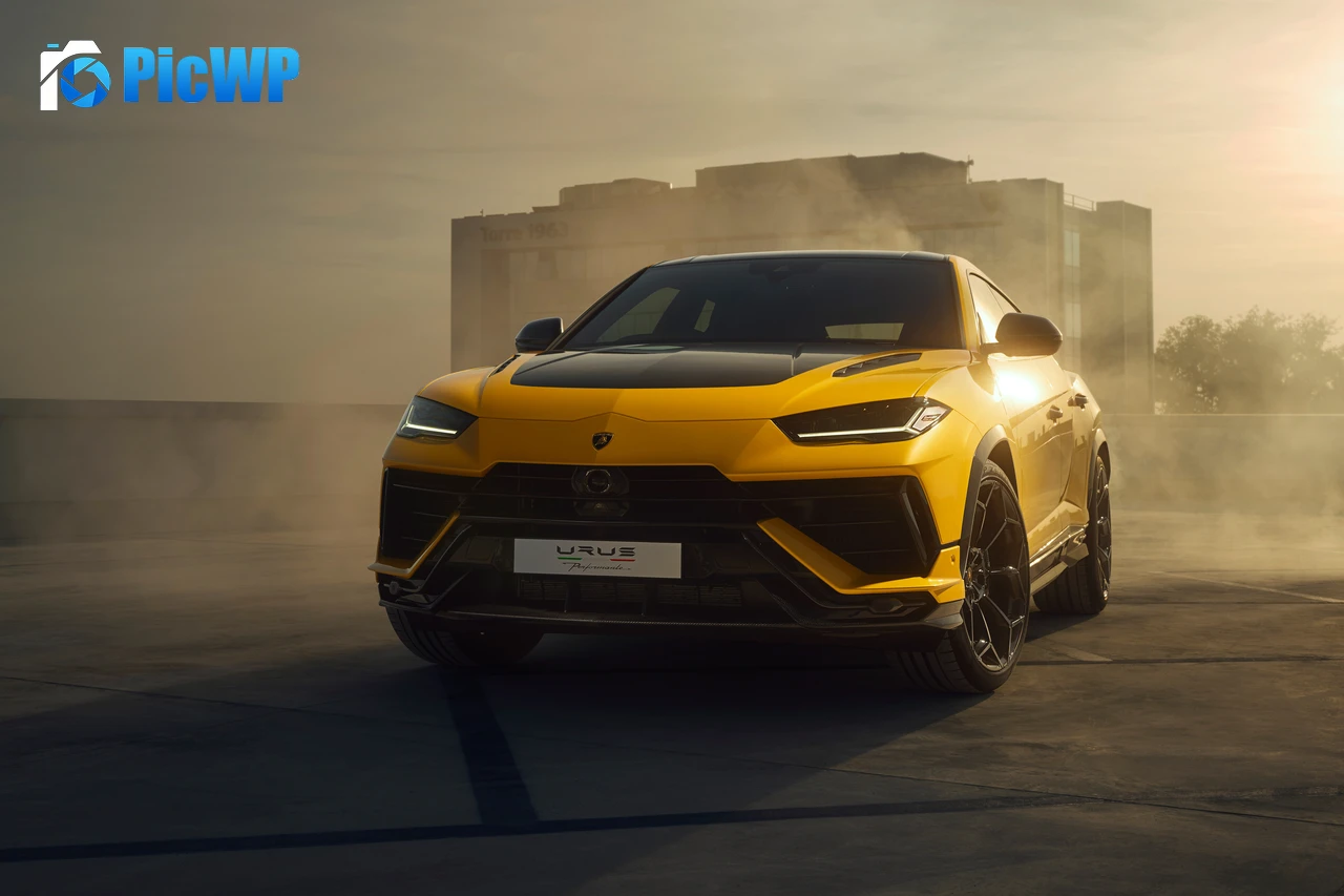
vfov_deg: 27.0
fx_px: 1866
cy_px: 448
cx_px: 672
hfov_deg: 39.6
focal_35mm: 50
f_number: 9
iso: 125
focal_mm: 50
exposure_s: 1/160
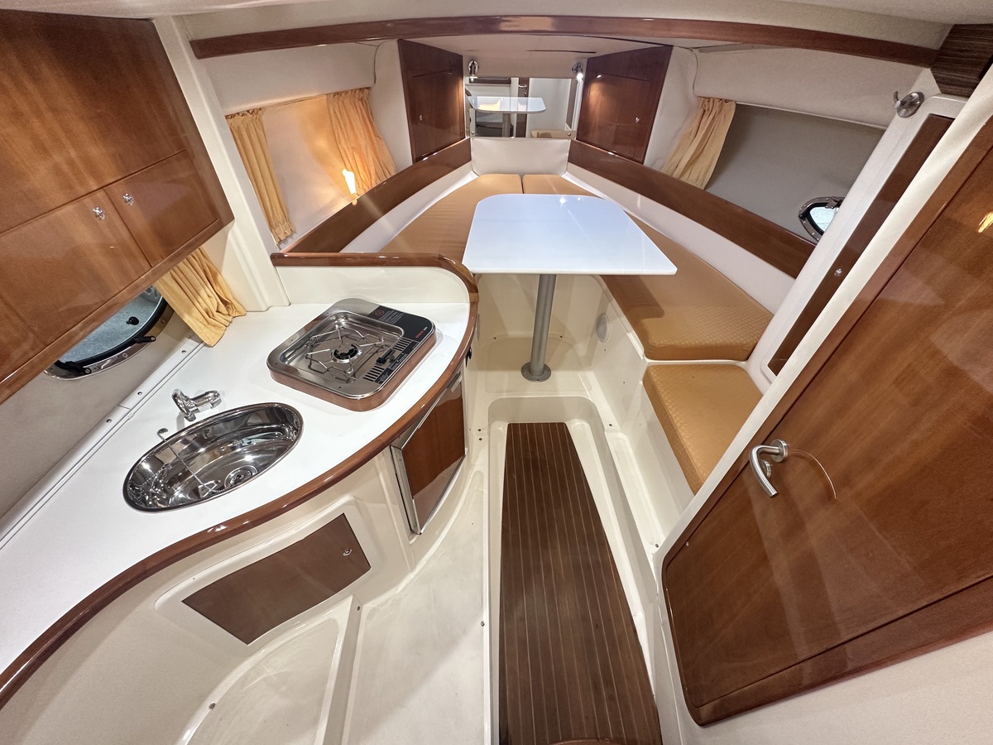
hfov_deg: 102.1
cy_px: 372
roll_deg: -1.8
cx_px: 496
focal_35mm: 14
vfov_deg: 85.7
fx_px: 402
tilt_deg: -41.4
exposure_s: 1/99
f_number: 2.2
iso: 320
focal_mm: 2.22
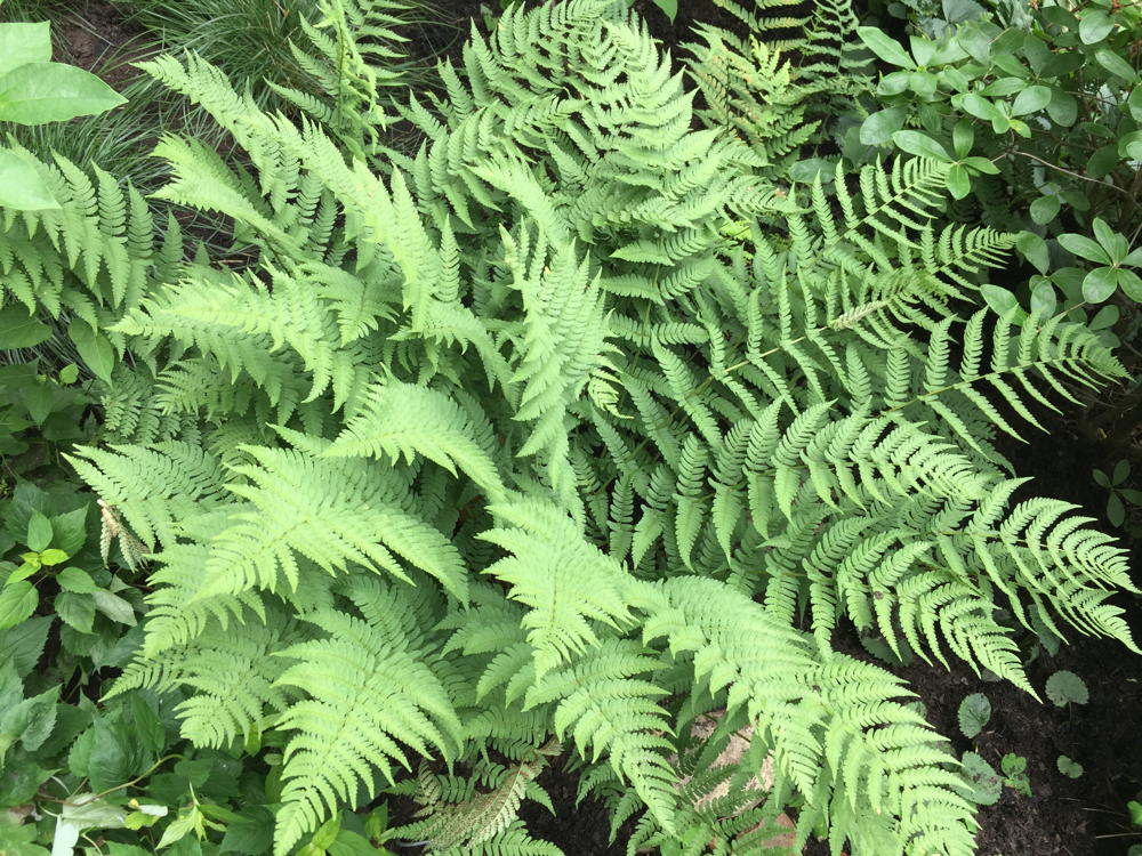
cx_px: 571
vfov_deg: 48.2
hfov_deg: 61.7
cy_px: 428
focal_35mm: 29
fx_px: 957
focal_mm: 4.15
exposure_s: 1/120
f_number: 2.2
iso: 32
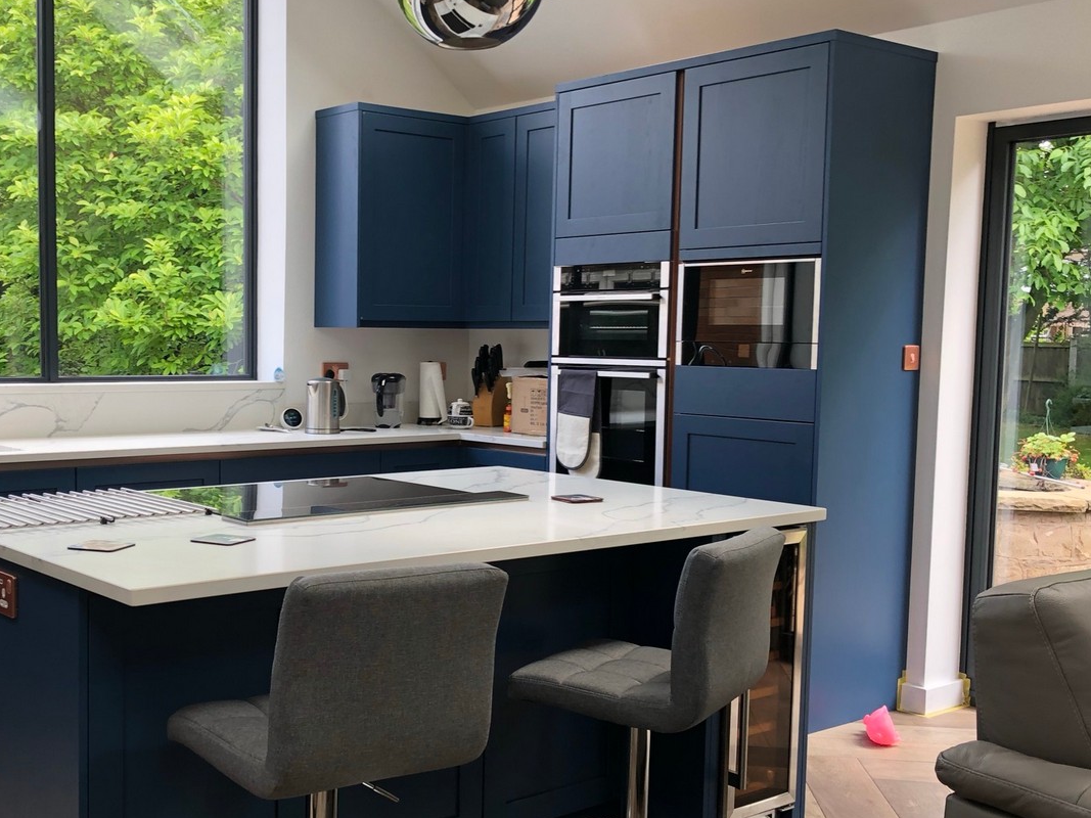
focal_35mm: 42
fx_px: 1324
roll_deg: +0.1
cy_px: 454
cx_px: 372
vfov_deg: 34.3
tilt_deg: -3.2
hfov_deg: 44.2
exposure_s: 1/120
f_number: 1.8
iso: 40
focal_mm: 4
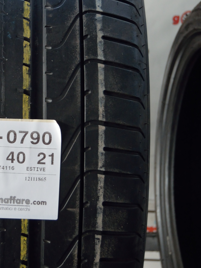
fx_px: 643
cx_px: 10
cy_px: 100
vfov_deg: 23.5
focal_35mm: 83
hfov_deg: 17.4
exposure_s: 1/40
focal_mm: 26
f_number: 4
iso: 800
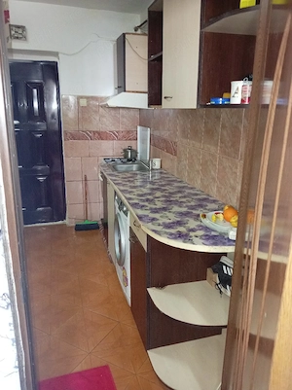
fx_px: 304
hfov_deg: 51.3
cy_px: 195
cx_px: 146
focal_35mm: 27
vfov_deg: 65.4
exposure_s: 1/15
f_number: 1.8
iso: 2046
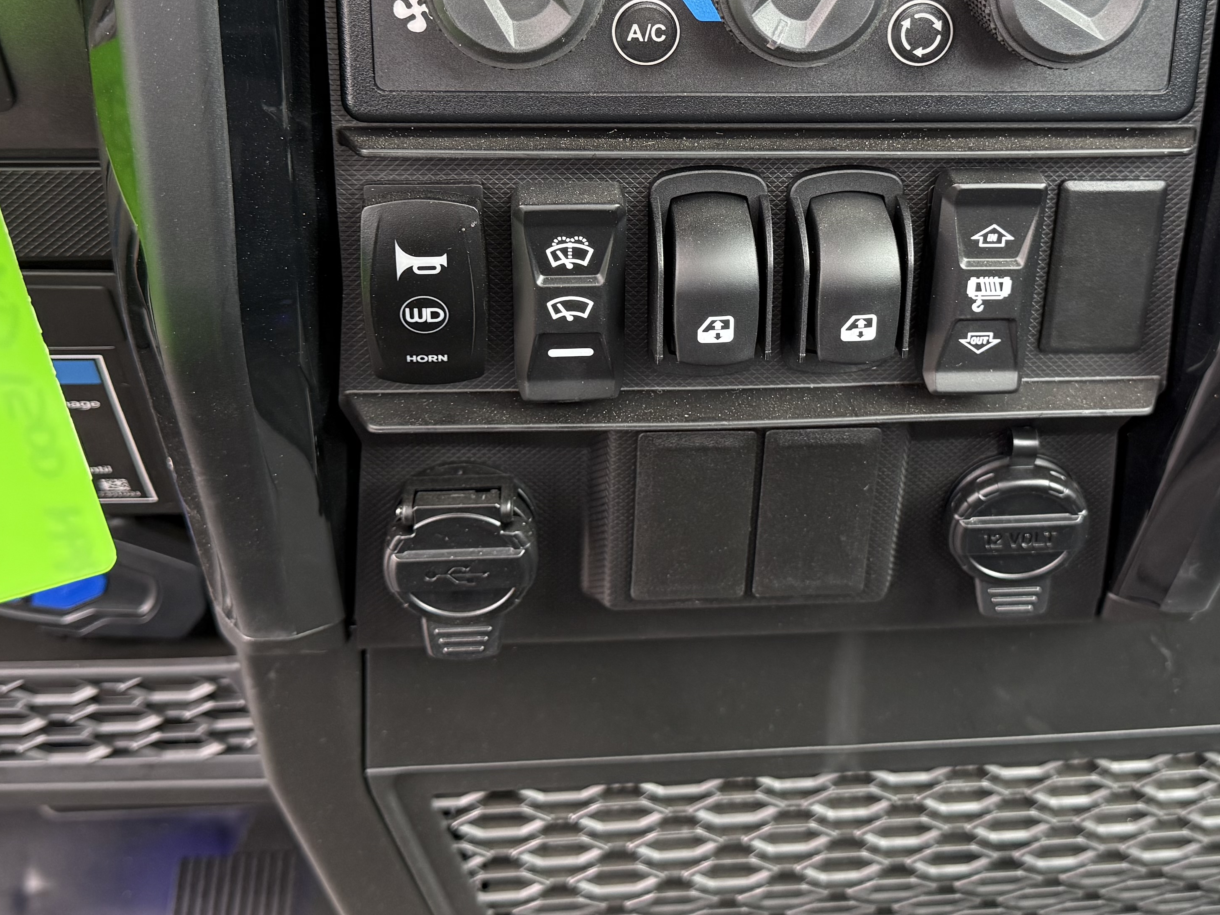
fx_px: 1657
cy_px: 240
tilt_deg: -26.8
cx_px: 748
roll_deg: -3.3
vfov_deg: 30.4
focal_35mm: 47
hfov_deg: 40.2
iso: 200
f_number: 1.78
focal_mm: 6.76
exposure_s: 1/86
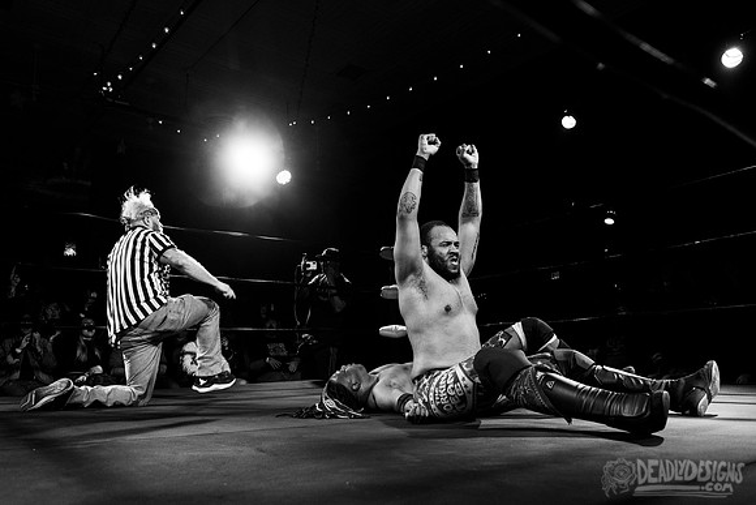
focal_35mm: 27
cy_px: 263
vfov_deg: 47.8
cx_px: 350
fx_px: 569
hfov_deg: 67.1
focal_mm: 24
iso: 2000
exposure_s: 1/320
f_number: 3.5
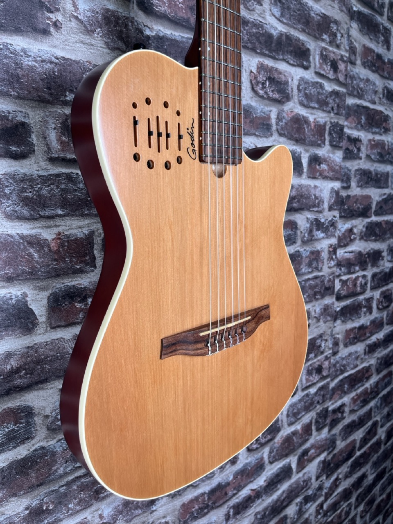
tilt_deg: -9.7
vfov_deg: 67.3
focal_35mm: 26
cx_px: 196
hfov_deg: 53.1
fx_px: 394
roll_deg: +1.4
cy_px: 262
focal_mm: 5.1
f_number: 1.6
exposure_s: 1/121
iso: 80
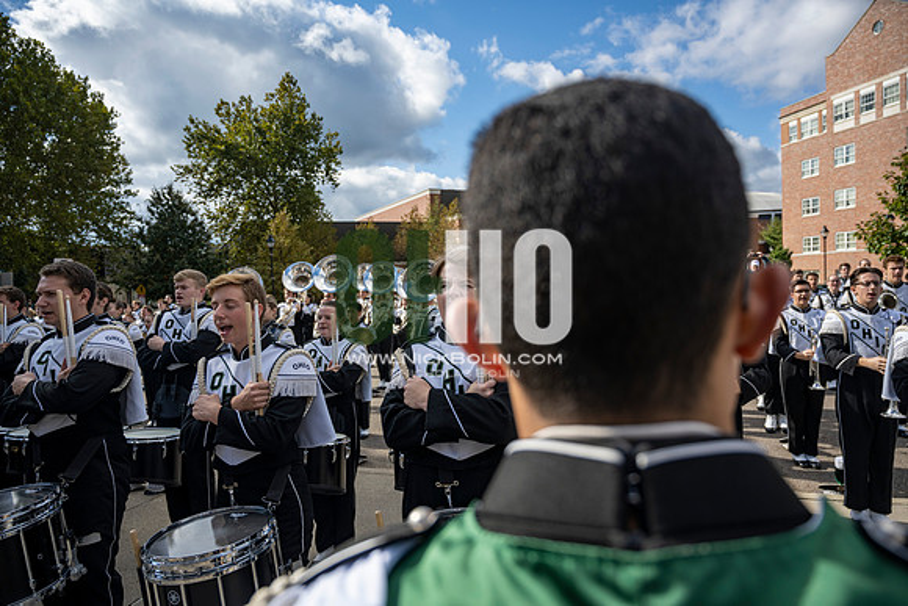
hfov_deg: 73.7
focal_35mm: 24
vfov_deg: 53.2
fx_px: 605
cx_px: 454
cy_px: 303
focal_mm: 24
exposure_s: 1/1000
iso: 100
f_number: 4
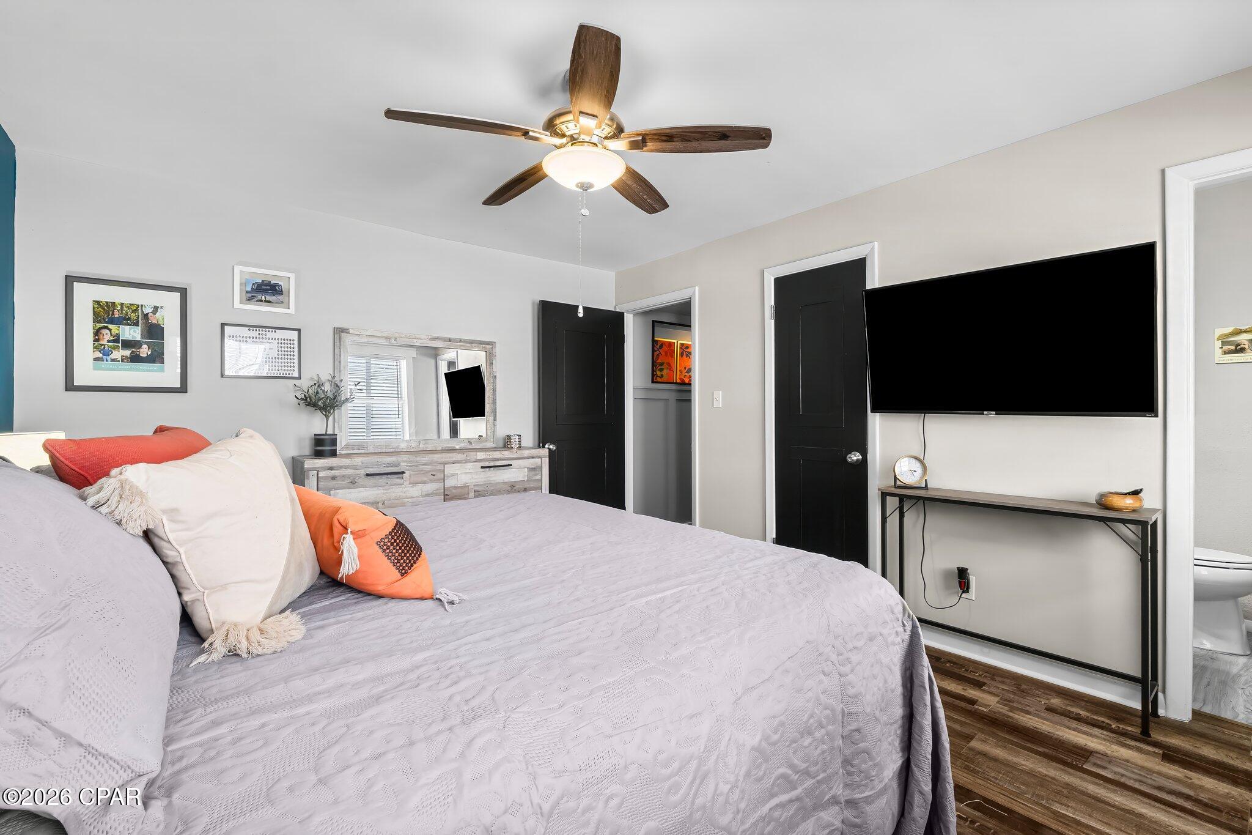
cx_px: 626
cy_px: 418
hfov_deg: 100.4
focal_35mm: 15
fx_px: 522
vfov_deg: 77.3
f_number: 9
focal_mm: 10
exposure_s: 1
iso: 400
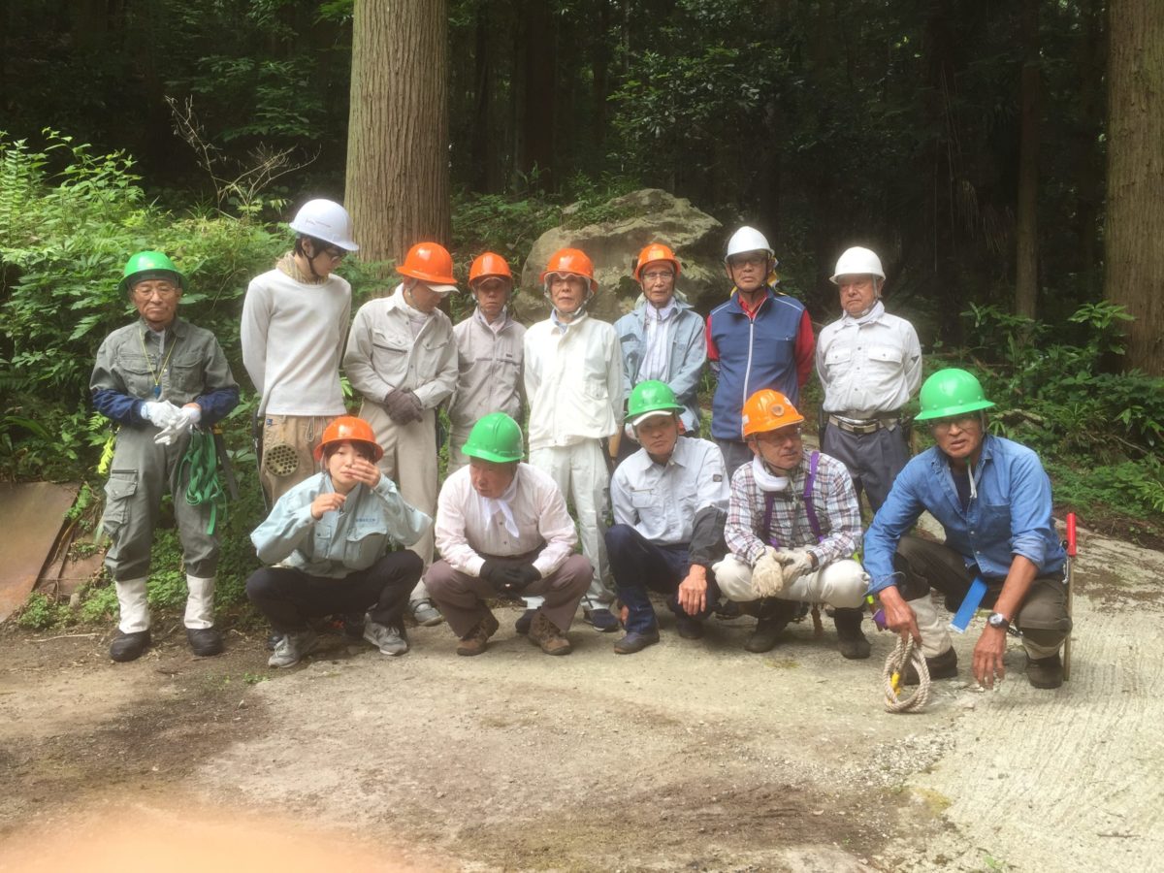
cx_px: 582
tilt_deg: -0.2
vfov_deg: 48.2
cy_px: 436
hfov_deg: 61.7
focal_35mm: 29
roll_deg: +0.3
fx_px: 975
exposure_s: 1/207
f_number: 2.2
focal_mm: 4.15
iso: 32
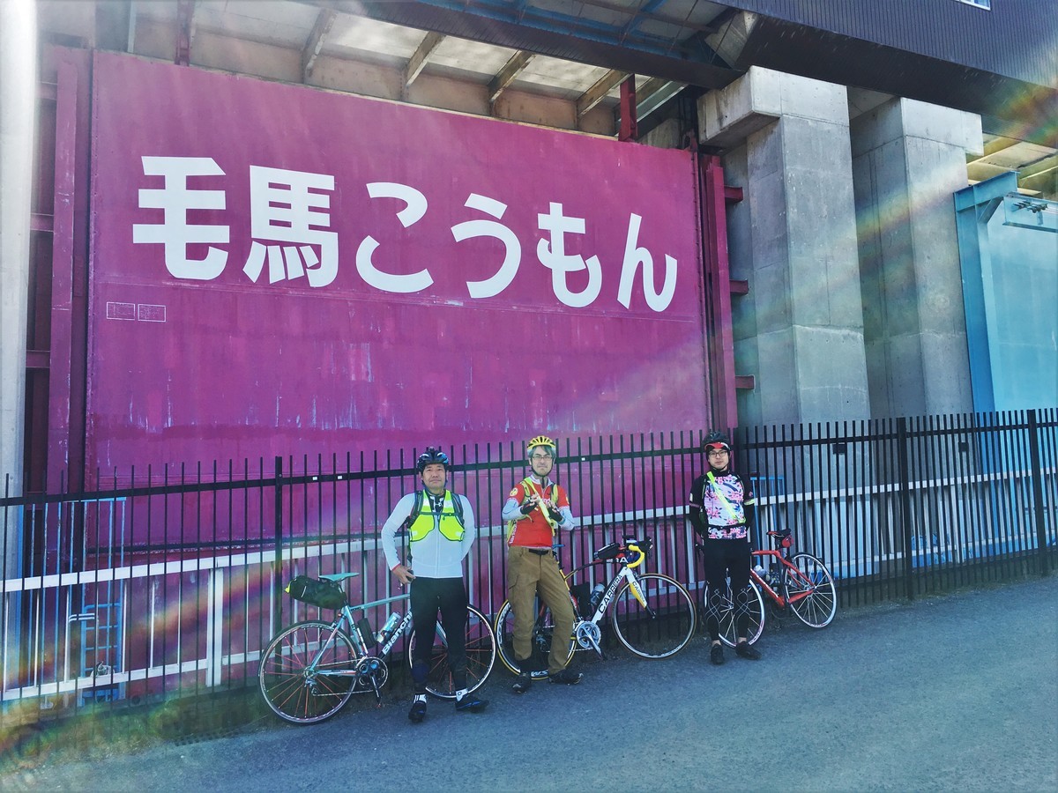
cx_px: 529
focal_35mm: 29
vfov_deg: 48.2
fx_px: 886
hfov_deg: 61.7
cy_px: 396
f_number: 2.2
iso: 25
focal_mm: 4.15
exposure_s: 1/439
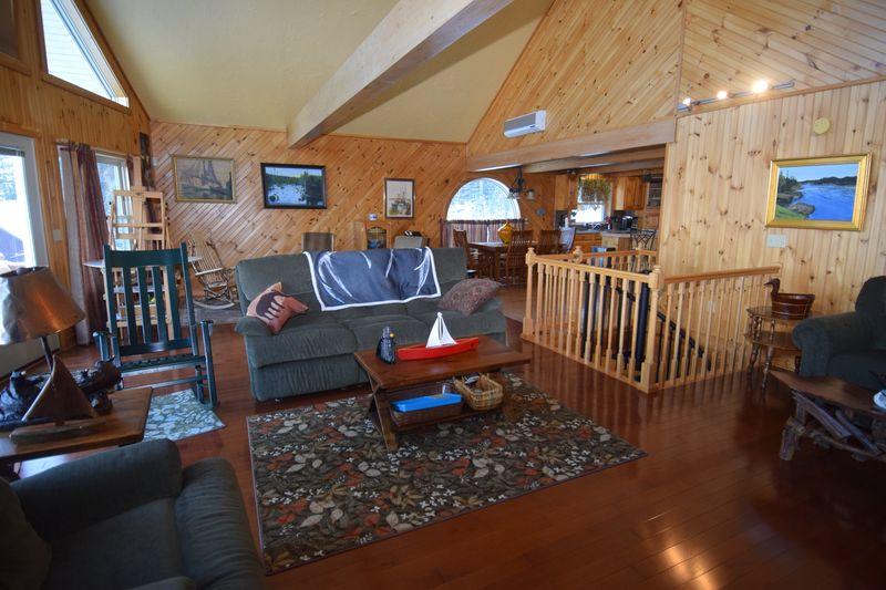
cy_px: 295
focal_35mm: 18
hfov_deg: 90.0
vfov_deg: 67.4
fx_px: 443
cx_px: 443
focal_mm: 12
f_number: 4.5
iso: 800
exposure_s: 1/80
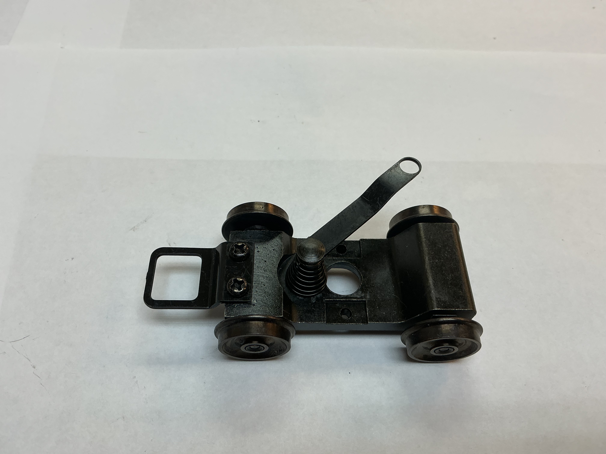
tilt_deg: -58.4
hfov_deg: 61.7
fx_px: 508
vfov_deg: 48.2
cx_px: 303
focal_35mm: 29
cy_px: 227
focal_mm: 3
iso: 25
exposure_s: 1/100
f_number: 1.8
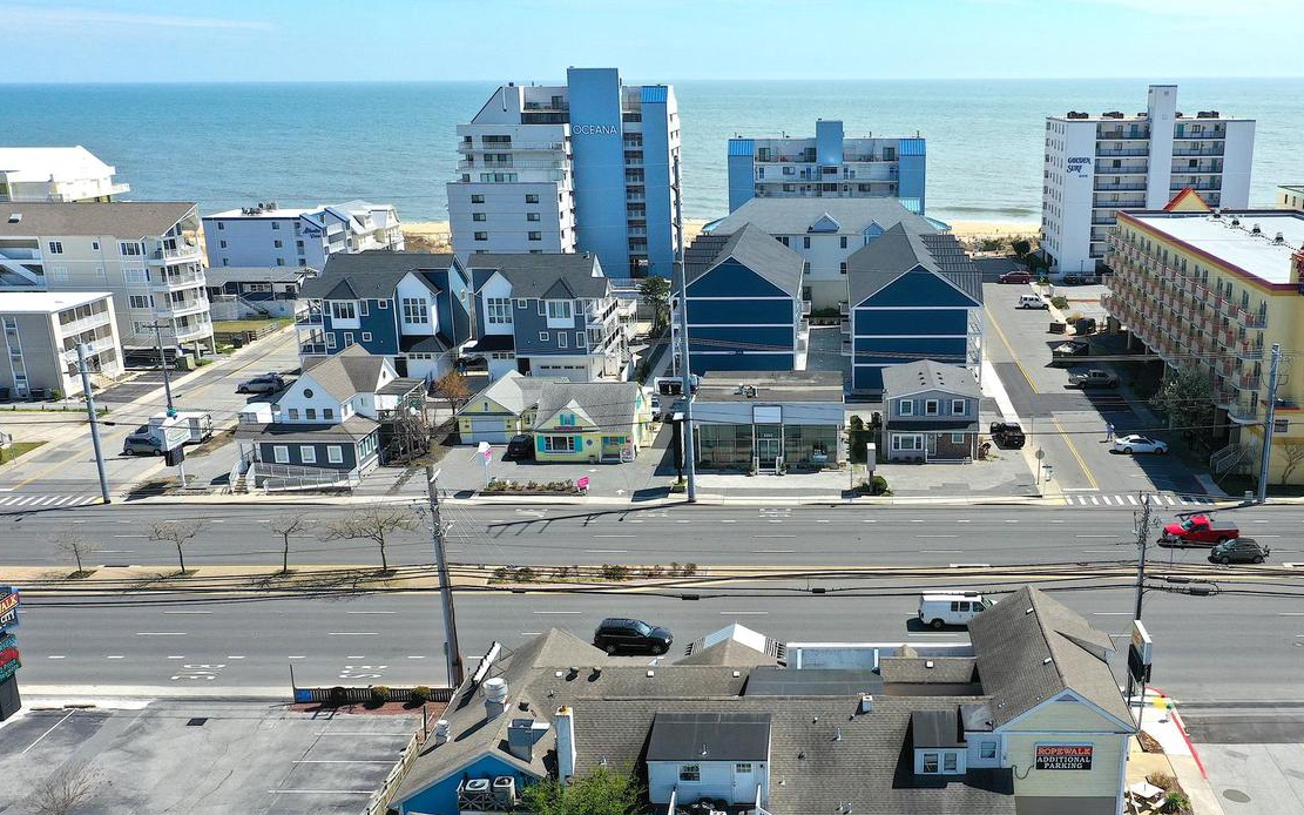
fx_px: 1315
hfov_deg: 52.2
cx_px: 815
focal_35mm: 37
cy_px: 517
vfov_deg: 34.2
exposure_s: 1/500
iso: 100
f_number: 6.3
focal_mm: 10.26
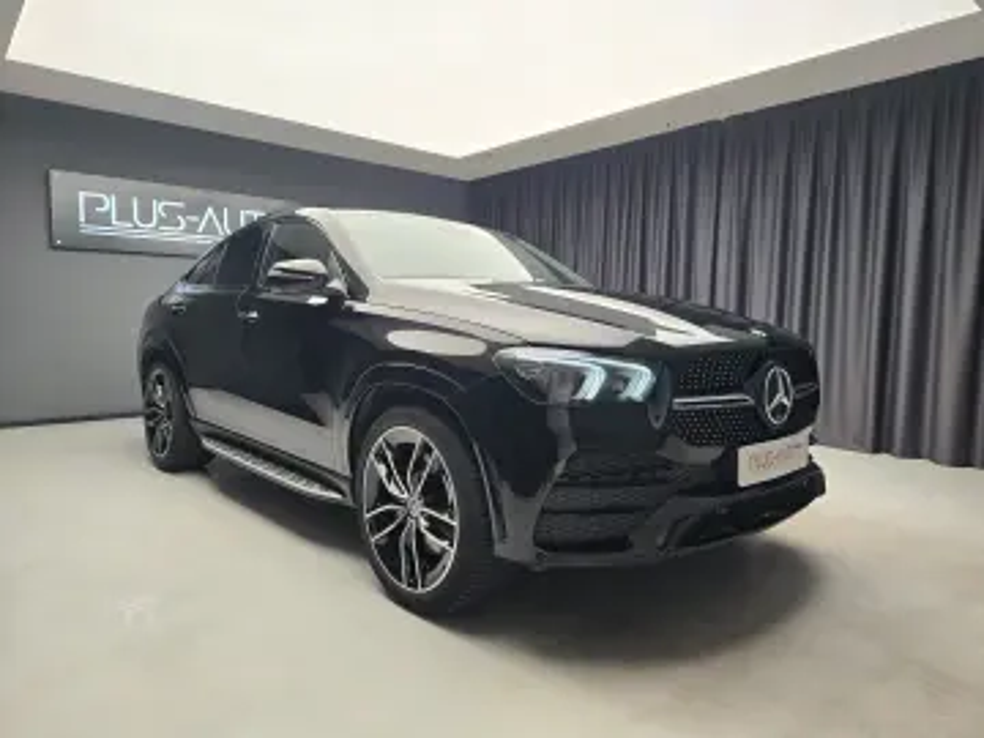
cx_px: 492
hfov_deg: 73.9
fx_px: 654
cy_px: 369
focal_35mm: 23
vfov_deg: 58.9
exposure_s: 1/72.5
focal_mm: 6.3
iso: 80
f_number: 1.7
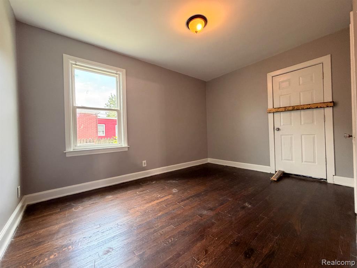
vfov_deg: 85.7
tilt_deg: +0.2
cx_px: 178
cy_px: 134
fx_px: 144
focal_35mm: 14
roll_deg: +1.7
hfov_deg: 102.1
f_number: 2.2
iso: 320
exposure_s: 1/60
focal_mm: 2.22
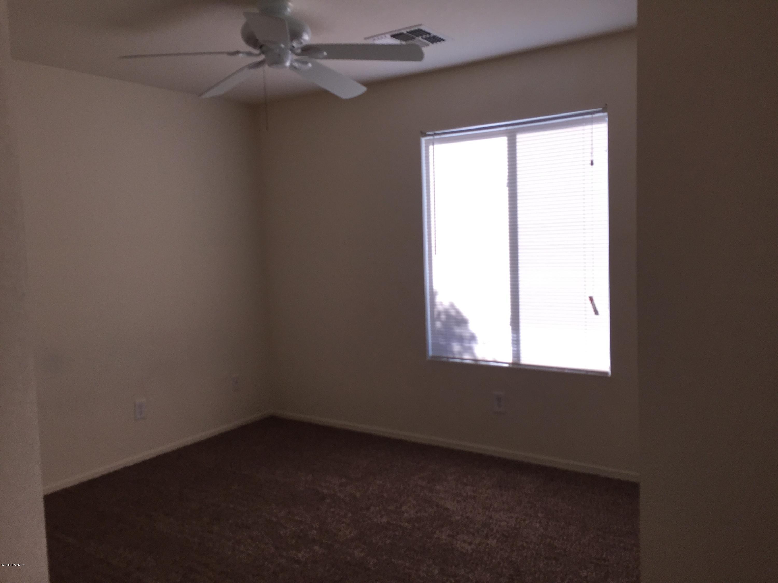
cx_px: 389
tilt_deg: -4.9
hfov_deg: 61.7
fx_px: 652
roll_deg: +1.7
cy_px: 292
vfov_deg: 48.2
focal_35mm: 29
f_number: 2.2
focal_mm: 4.15
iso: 50
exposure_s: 1/760
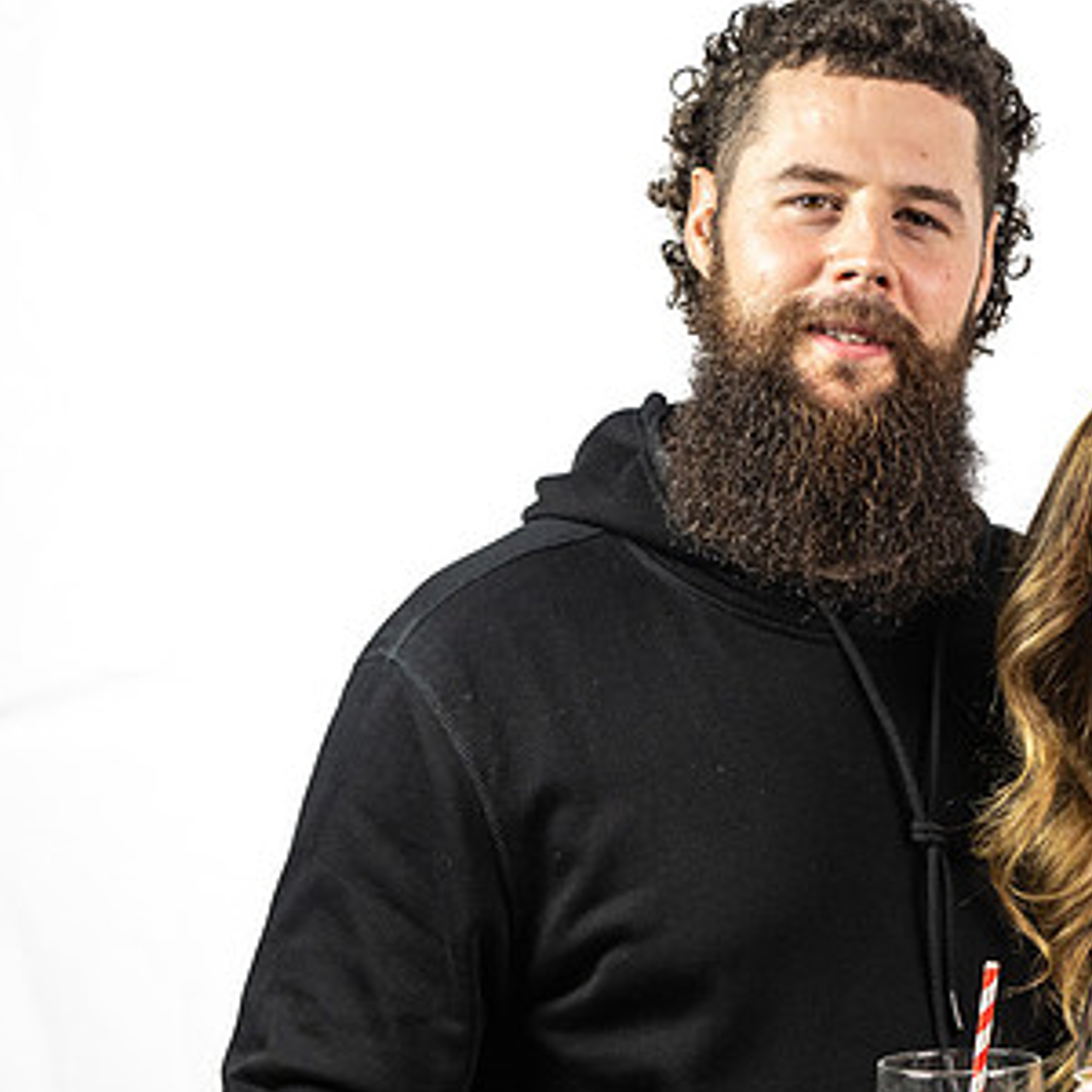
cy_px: 712
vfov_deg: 21.1
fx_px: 2927
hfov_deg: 20.7
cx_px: 961
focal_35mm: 82
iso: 640
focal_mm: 24
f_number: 3.2
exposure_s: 1/160
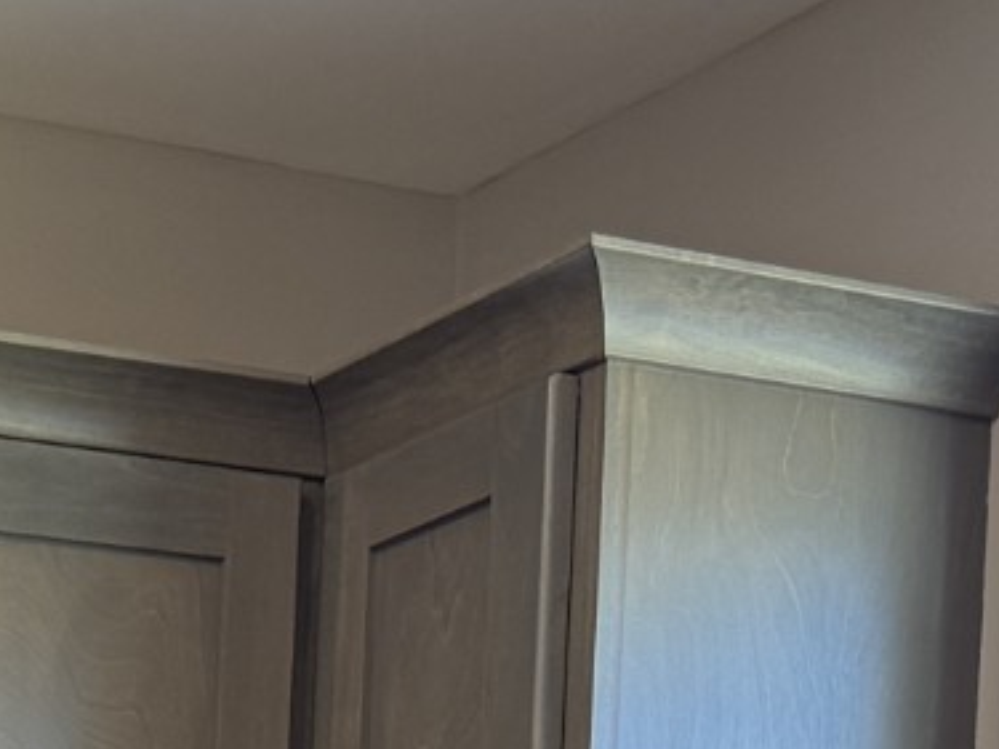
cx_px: -525
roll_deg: -1.3
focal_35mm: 131
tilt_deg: -4.0
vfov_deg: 9.8
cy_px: 1869
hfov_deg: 14.1
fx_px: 3779
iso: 200
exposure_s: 1/134
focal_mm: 6.76
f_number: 1.78
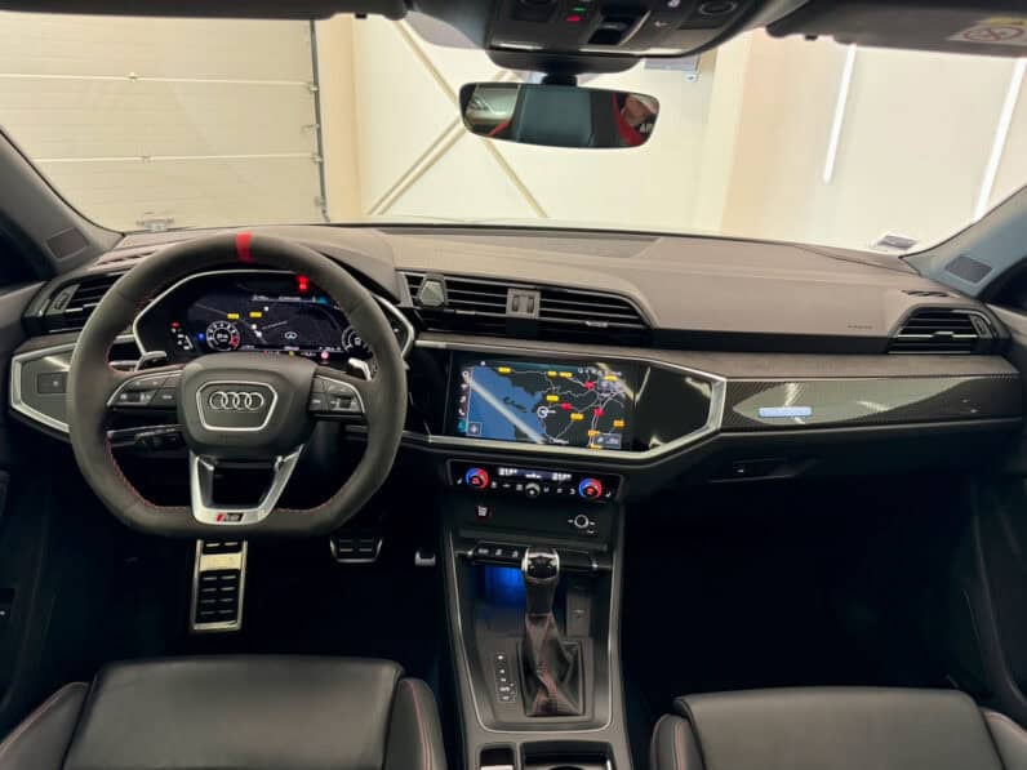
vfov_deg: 56.8
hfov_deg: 71.6
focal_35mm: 24
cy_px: 385
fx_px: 712
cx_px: 514
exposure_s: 1/34
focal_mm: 6.8
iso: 800
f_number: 1.8
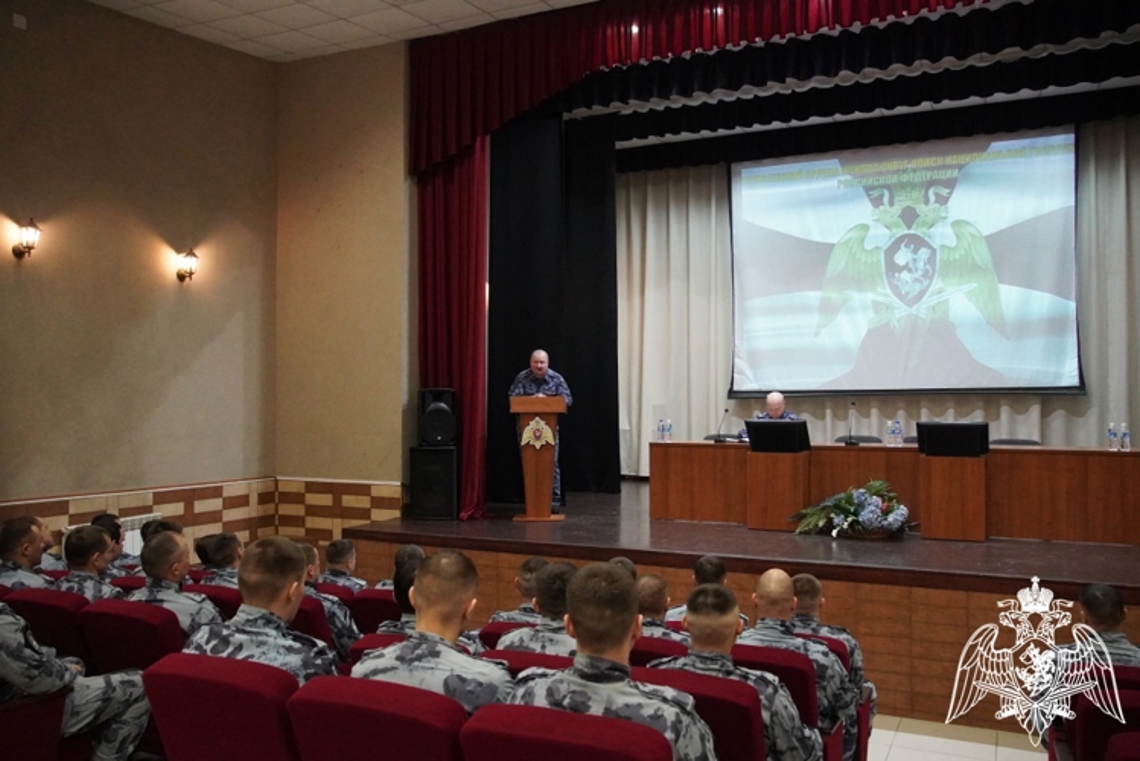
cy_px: 380
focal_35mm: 30
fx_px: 950
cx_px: 570
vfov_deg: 43.6
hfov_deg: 61.9
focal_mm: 20
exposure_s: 1/160
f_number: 4
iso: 6400
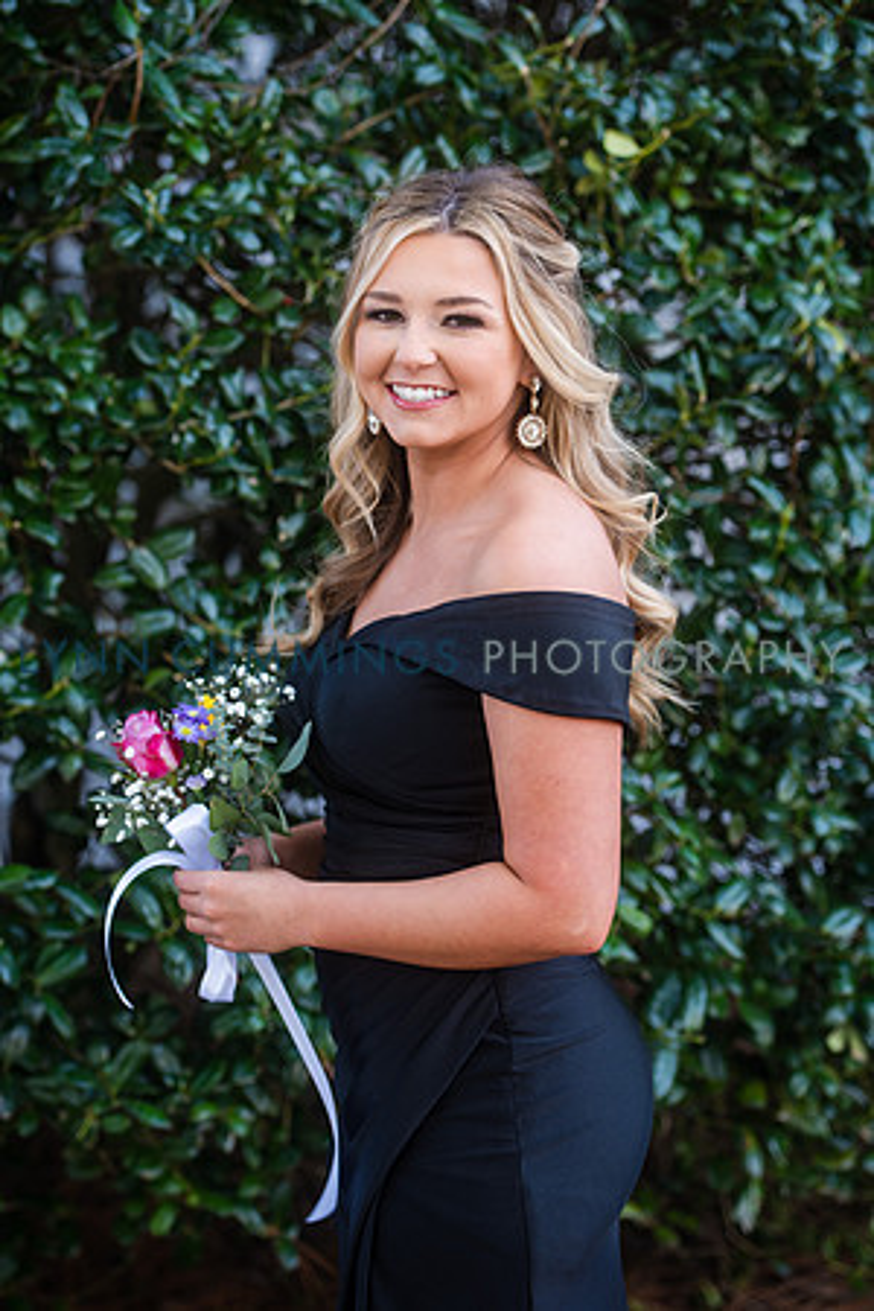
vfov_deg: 22.6
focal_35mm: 90
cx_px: 437
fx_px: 3277
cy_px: 656
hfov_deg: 15.2
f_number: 3.5
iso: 80
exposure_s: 1/125
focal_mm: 90
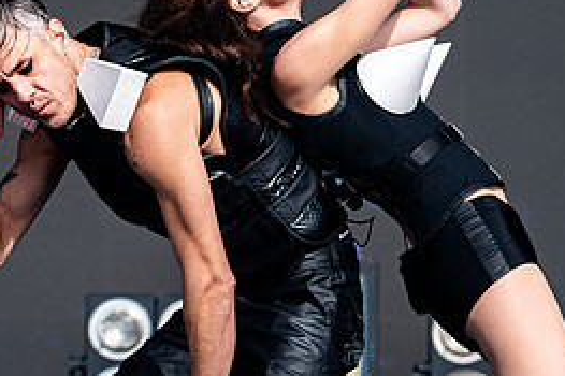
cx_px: 266
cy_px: 124
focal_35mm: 700
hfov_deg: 2.9
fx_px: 10979
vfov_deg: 2.0
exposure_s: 1/2000
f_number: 4.5
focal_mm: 200
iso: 250
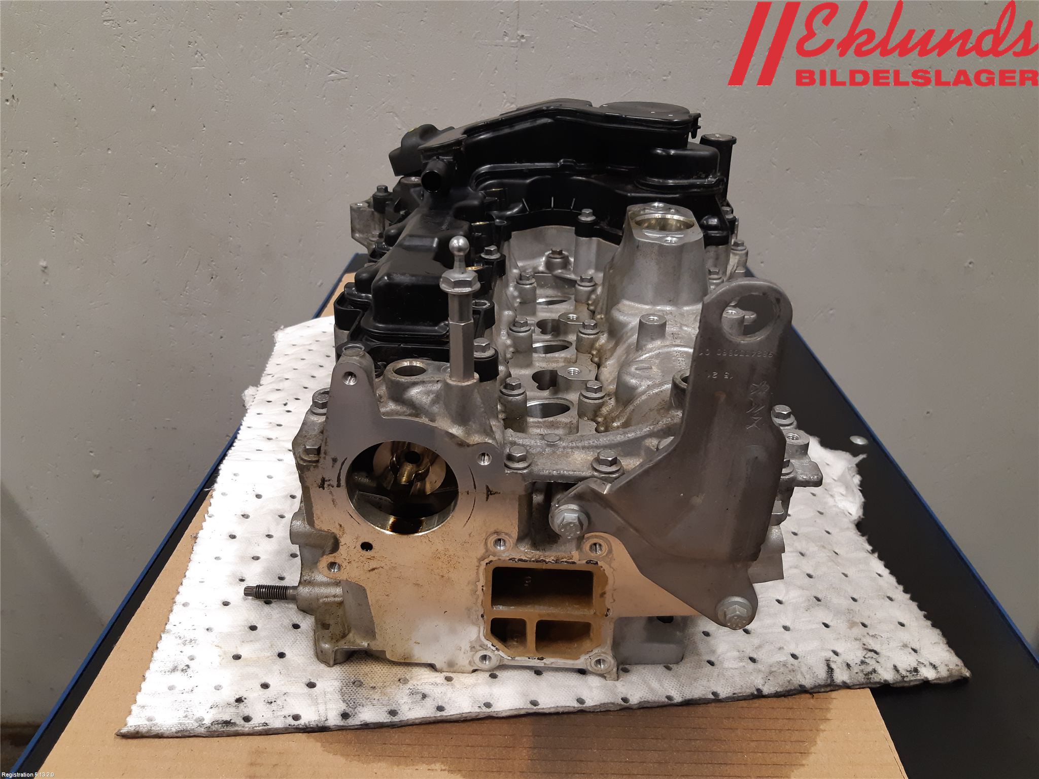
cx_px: 520
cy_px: 390
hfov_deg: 67.3
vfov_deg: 53.1
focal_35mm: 26
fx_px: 780
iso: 125
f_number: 1.7
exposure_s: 1/50
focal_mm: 3.93
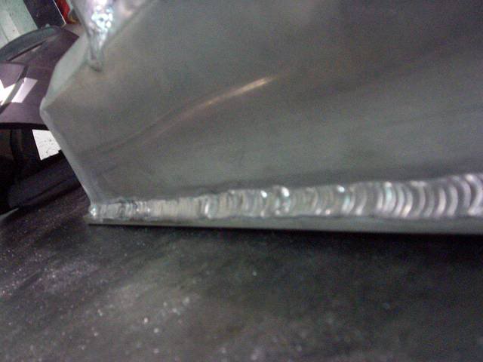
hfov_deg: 51.4
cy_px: 181
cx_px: 242
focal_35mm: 36
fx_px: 502
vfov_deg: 39.7
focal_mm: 5.9
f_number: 4.5
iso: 400
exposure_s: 1/8
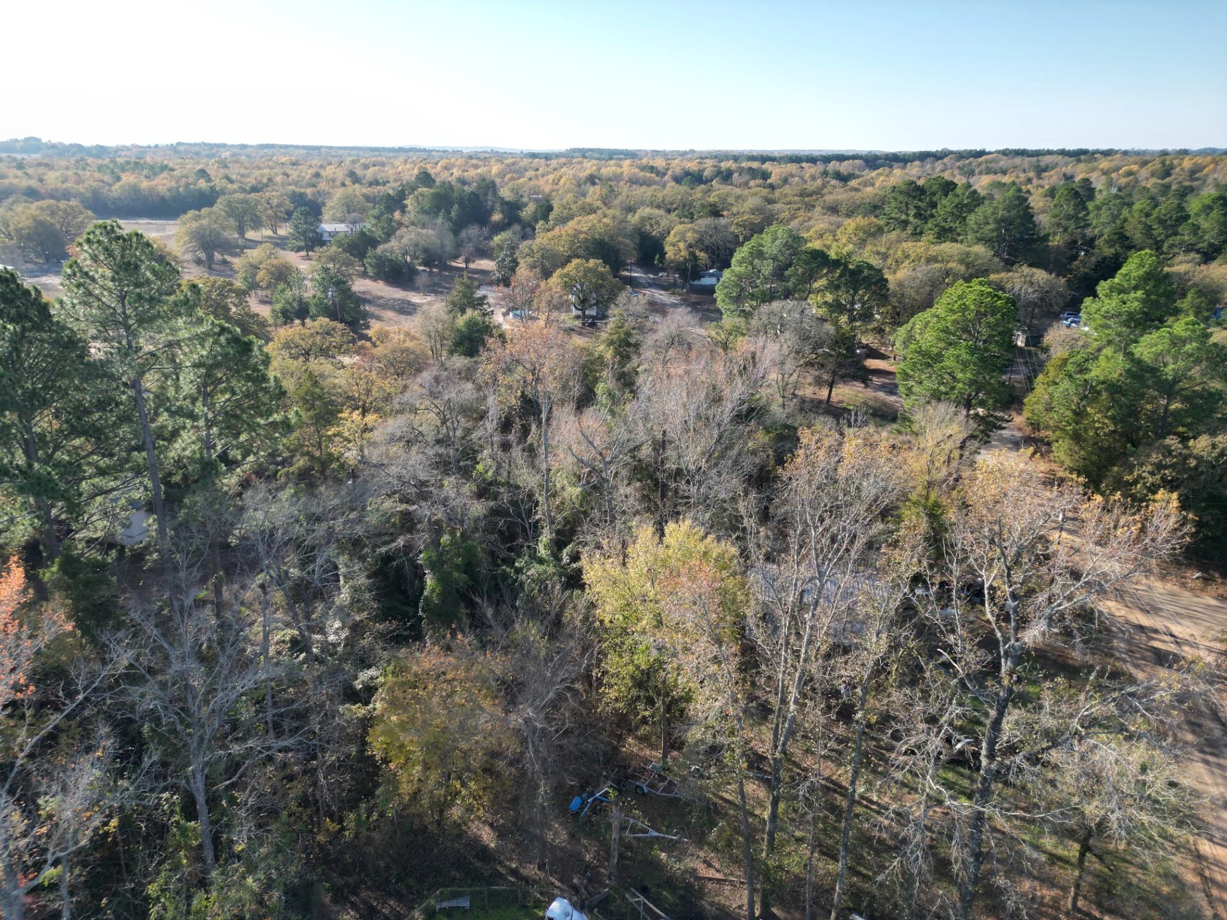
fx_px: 851
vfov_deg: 56.8
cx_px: 614
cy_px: 460
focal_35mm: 24
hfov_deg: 71.6
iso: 100
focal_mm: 6.72
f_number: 1.7
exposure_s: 1/1250
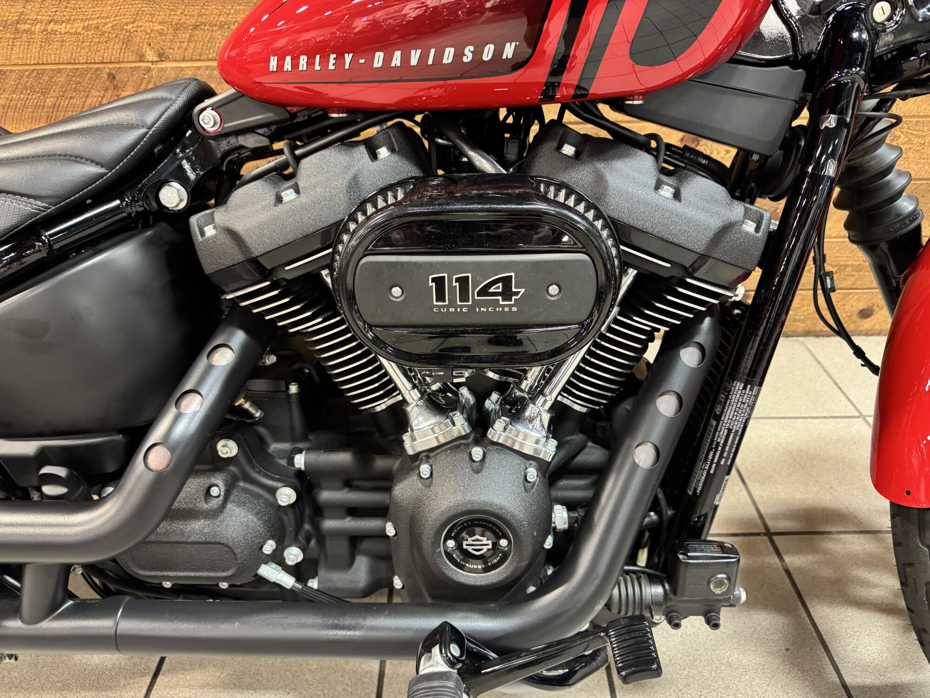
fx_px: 645
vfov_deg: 56.8
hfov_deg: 71.6
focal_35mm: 24
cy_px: 349
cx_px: 465
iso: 640
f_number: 1.78
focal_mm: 6.76
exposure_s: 1/40
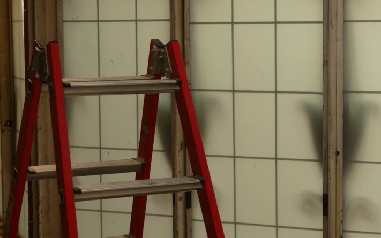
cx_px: 213
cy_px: 101
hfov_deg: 22.3
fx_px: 966
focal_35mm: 93
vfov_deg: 14.1
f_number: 2.8
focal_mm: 14
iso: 125
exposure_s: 1/80
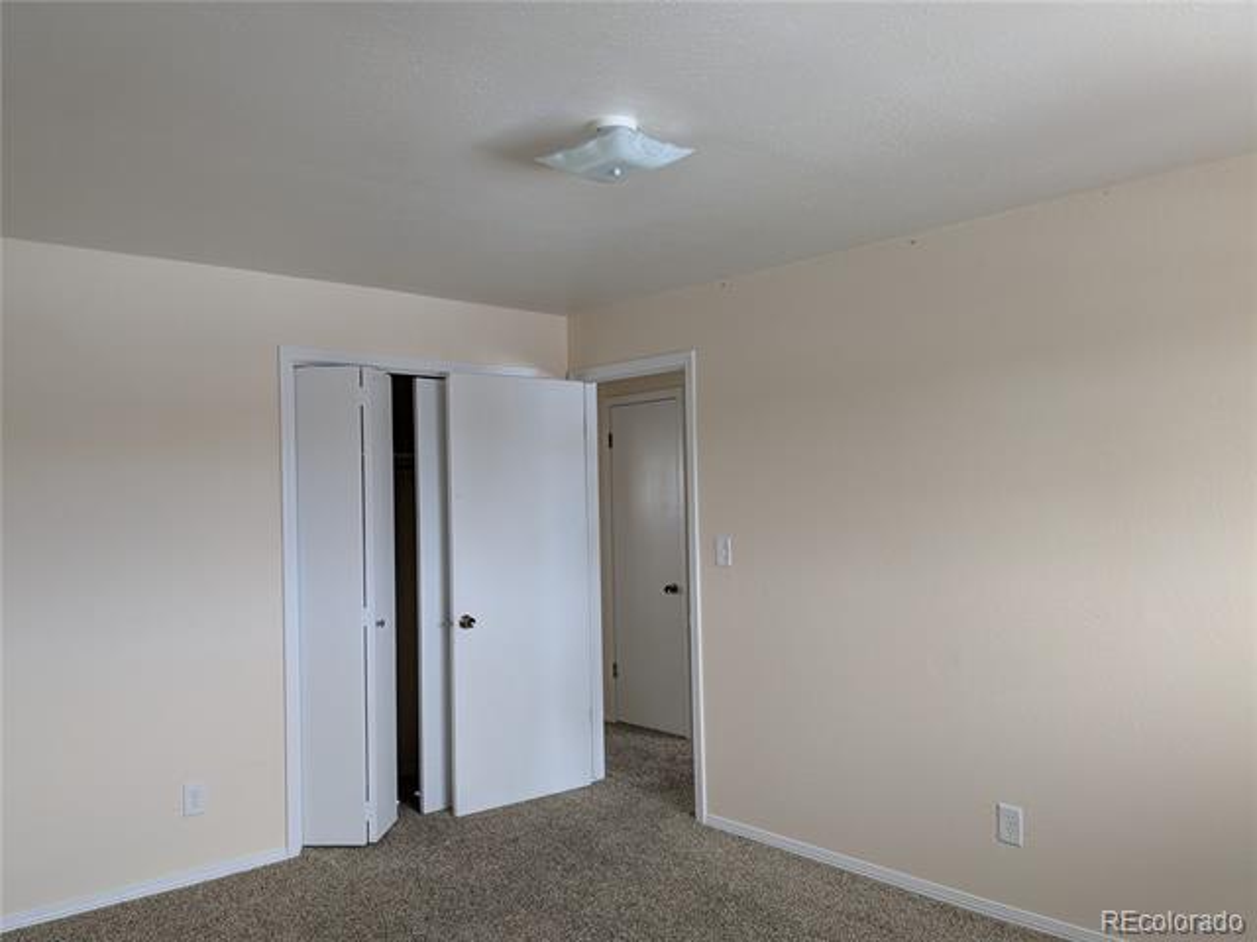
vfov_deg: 51.4
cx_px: 628
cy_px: 471
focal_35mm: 27
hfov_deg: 65.3
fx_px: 980
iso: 119
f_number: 1.73
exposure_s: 1/120
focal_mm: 4.38
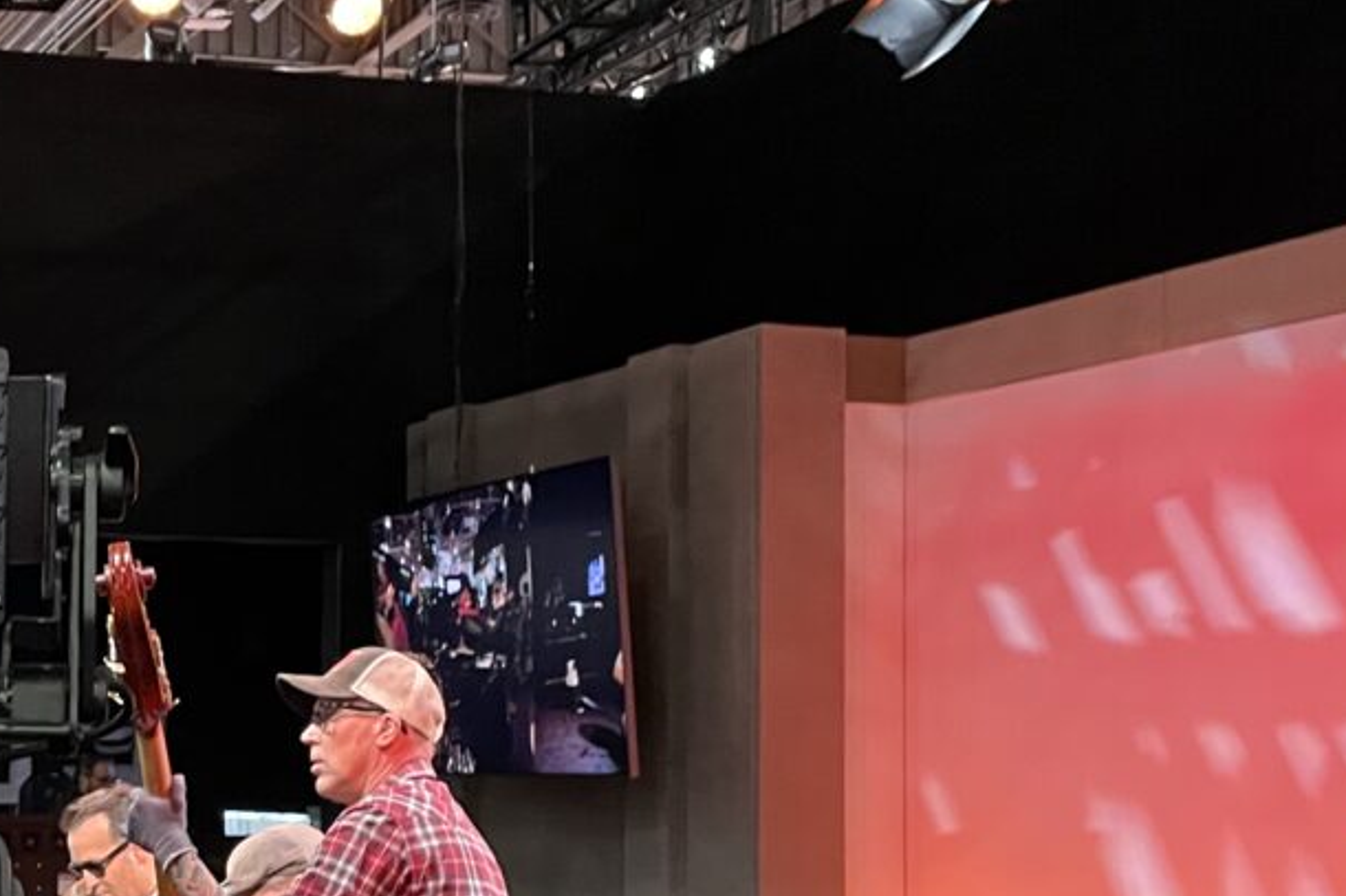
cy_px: 667
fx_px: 2542
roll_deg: +0.1
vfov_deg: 19.9
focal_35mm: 68
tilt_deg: +2.8
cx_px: -209
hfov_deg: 26.8
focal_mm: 4.2
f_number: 1.6
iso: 500
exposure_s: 1/46
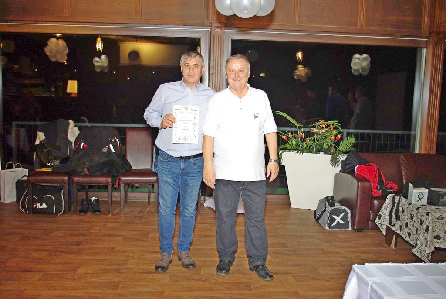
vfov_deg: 37.0
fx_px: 446
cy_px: 150
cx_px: 223
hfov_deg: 53.1
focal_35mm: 36
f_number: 4
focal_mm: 24.38
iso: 400
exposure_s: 1/45
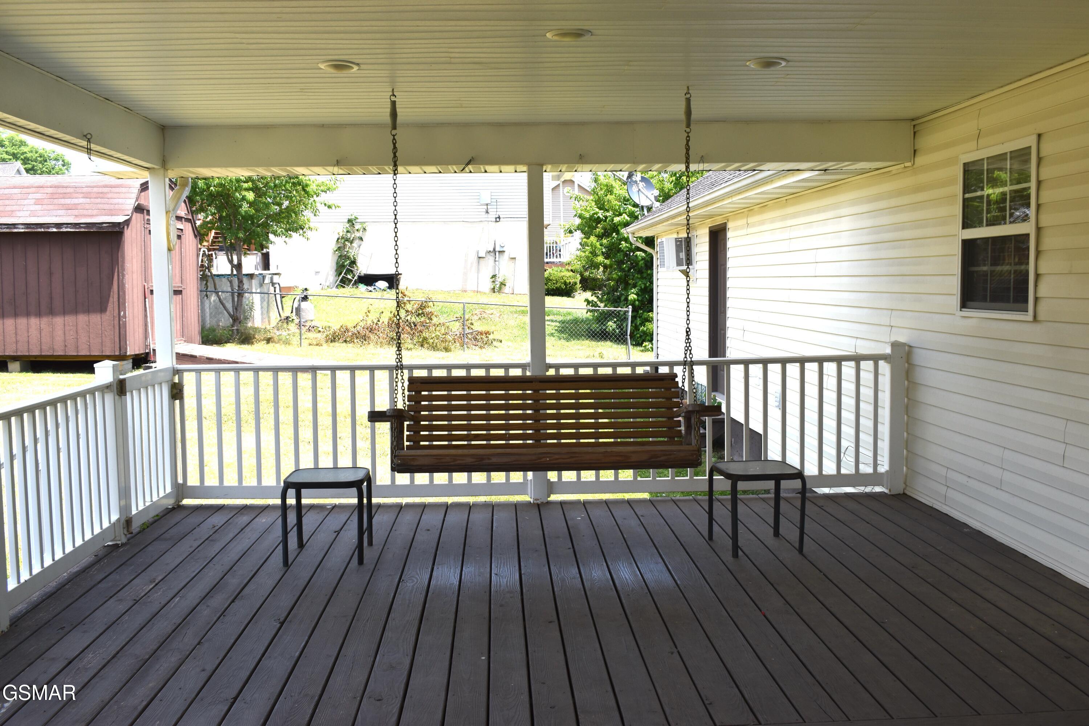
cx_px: 544
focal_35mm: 34
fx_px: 1044
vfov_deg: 38.4
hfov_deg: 55.1
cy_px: 363
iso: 160
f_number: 8
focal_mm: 23
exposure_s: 1/250
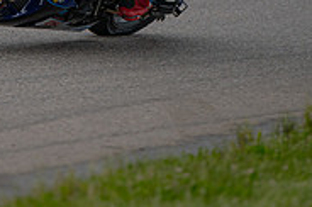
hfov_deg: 3.3
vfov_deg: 2.2
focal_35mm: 632
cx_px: 7
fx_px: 5468
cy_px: -14
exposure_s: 1/1600
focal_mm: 200
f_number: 2.8
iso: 100
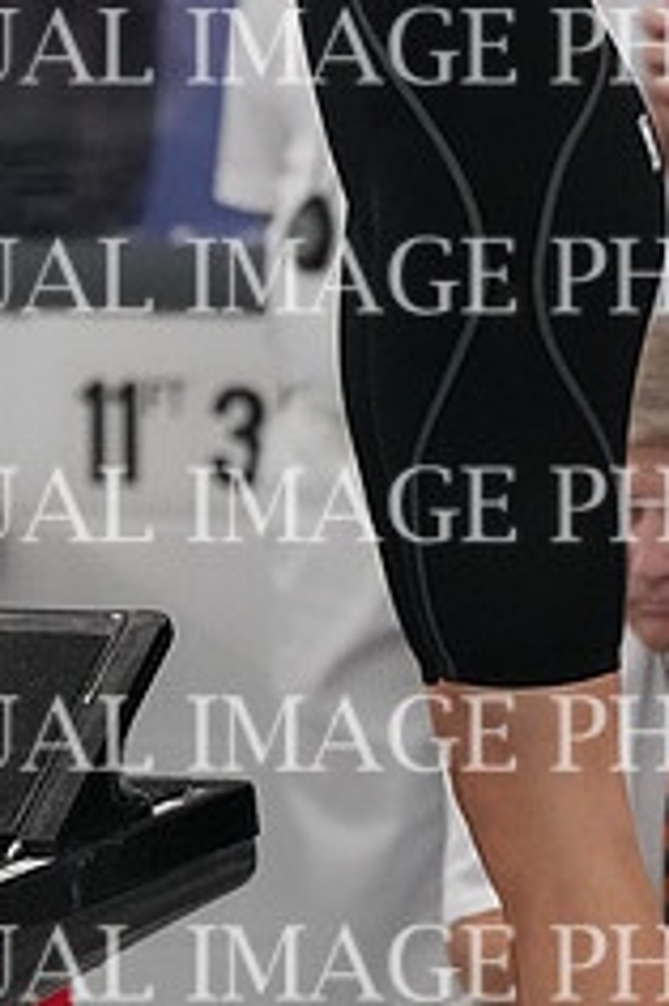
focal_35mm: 738
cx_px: 522
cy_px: -68
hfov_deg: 1.9
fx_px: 20600
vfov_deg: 2.8
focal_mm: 200
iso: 6400
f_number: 4
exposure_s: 1/1250
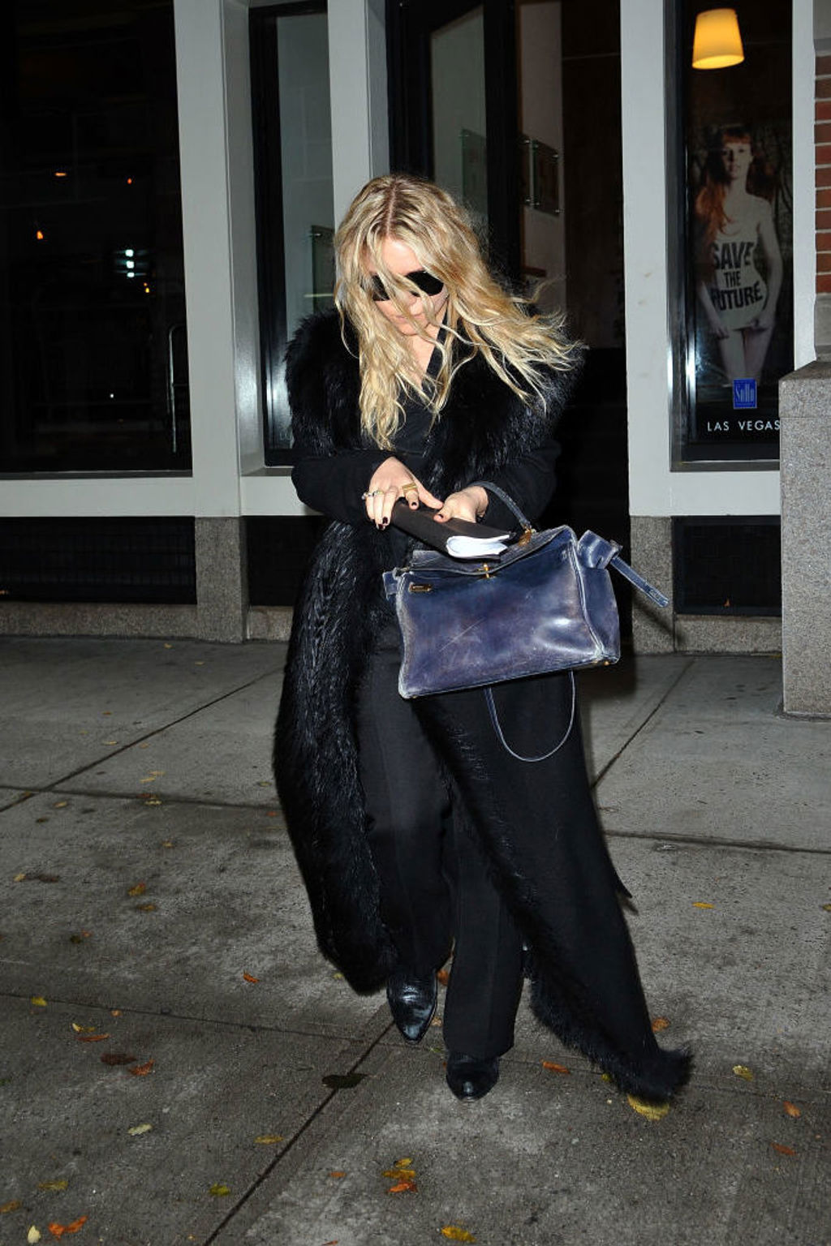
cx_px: 416
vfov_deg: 50.7
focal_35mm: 38
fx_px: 1316
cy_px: 623
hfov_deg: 35.1
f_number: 6.7
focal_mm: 38
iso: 800
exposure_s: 1/250
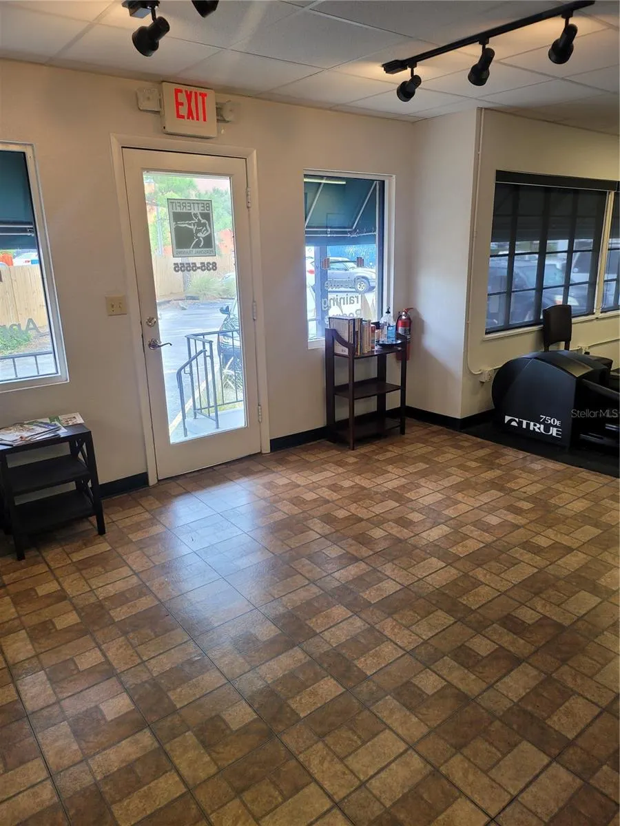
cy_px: 413
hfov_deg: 53.1
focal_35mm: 26
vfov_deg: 67.3
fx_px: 621
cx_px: 310
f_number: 1.8
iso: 80
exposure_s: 1/120
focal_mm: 5
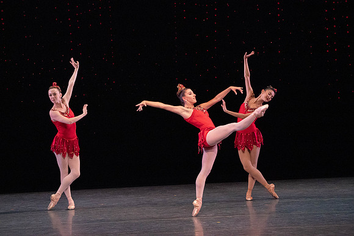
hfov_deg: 6.4
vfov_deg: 4.2
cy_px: 118
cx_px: 177
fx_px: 3187
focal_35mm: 324
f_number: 11
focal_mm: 324
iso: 16000
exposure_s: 1/500
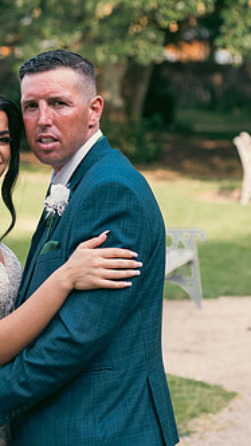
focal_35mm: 146
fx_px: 1730
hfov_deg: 8.2
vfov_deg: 14.7
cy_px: 228
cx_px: -51
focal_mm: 80
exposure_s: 1/200
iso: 100
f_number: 3.5
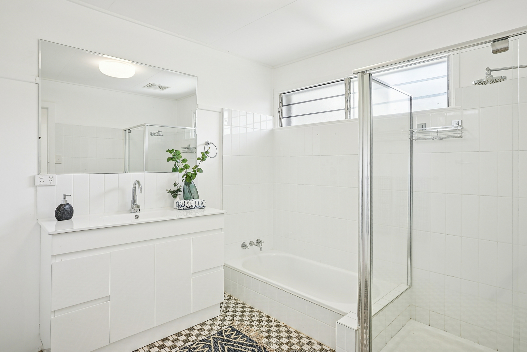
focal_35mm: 19
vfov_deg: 64.6
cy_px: 176
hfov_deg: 86.9
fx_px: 278
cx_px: 264
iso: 200
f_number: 11
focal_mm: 19
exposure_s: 1/4
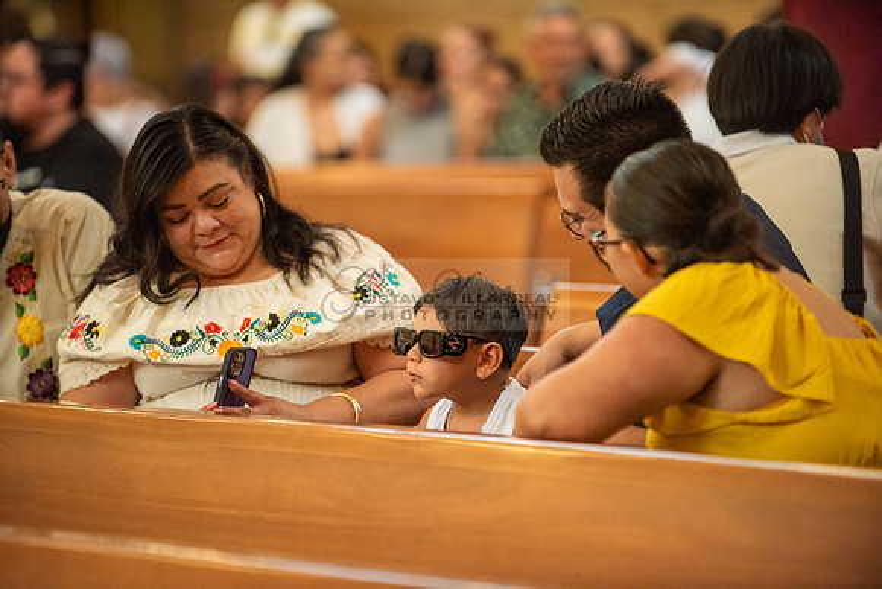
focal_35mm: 200
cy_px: 294
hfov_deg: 10.3
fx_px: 4901
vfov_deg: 6.9
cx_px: 441
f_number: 2.8
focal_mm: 200
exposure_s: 1/160
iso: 2000
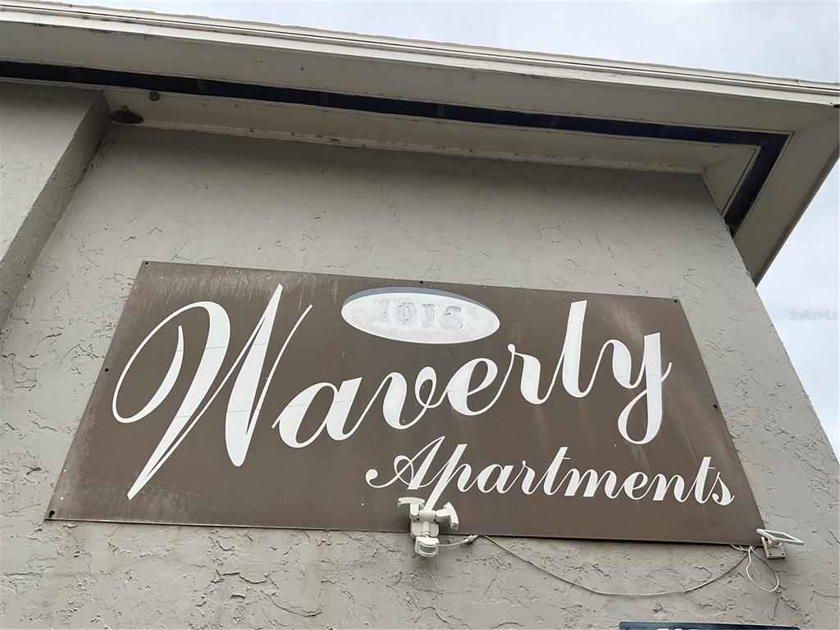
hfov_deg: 61.7
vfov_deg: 48.2
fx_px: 704
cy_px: 315
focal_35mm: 29
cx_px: 420
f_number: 1.8
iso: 16
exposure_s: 1/1015
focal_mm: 3
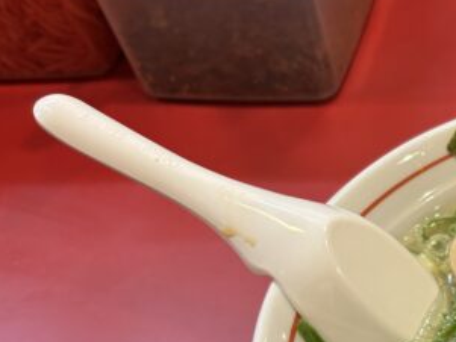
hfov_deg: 24.4
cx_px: 603
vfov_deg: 20.6
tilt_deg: -52.1
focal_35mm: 69
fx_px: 909
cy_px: 344
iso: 80
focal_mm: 5.96
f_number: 1.6
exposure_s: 1/100
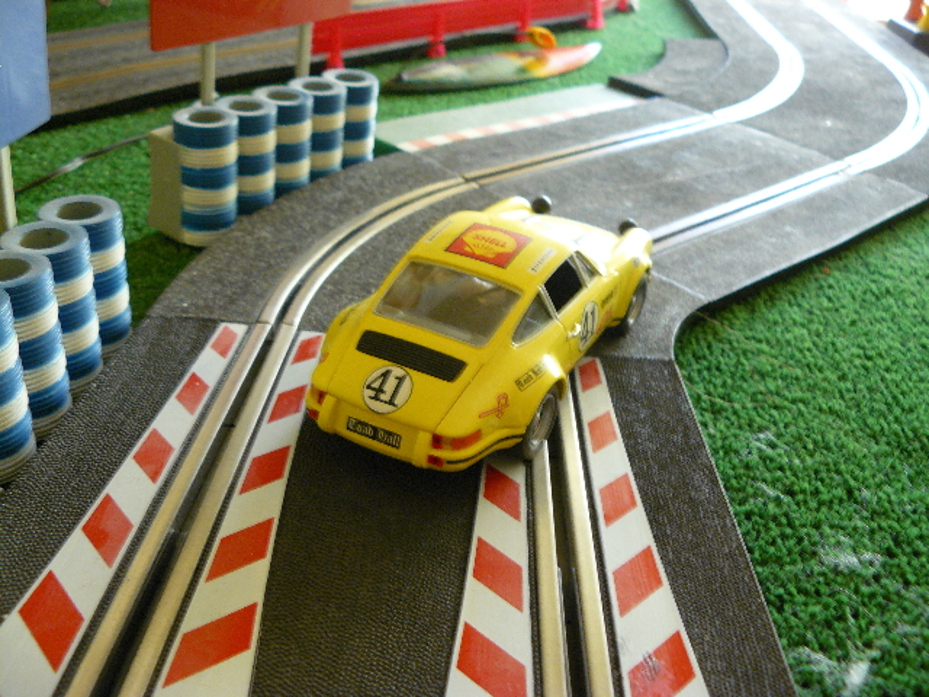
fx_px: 966
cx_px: 464
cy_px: 348
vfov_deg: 39.7
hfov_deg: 51.4
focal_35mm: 36
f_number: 2.8
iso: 200
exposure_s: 1/13
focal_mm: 6
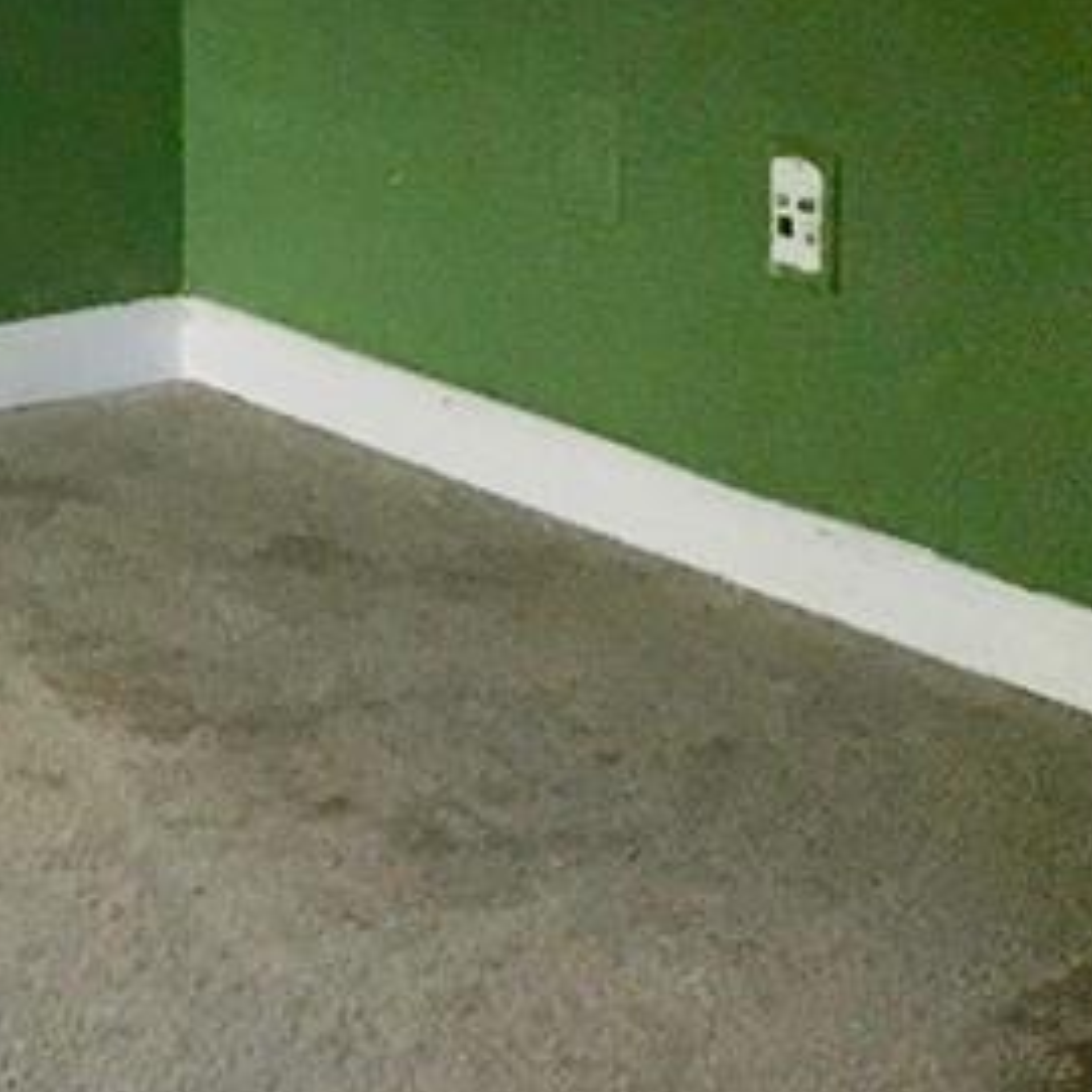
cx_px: -1559
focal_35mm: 142
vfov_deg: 11.6
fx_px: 5068
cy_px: -673
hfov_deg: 10.5
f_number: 2.2
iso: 40
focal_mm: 4.15
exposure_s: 1/30
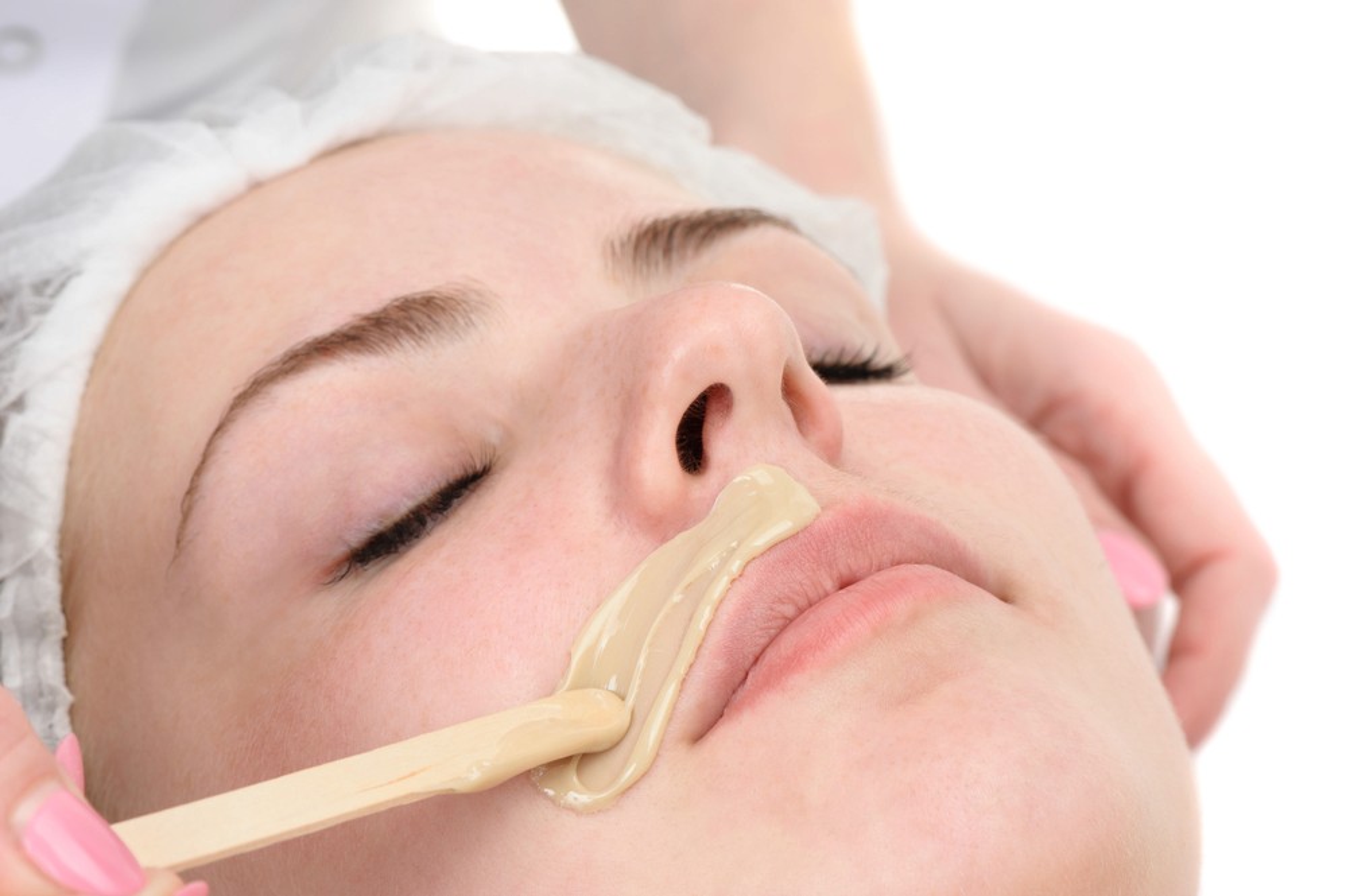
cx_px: 673
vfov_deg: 13.0
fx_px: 3924
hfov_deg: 19.5
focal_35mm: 105
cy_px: 448
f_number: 14
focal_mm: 105
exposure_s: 1/60
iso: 200
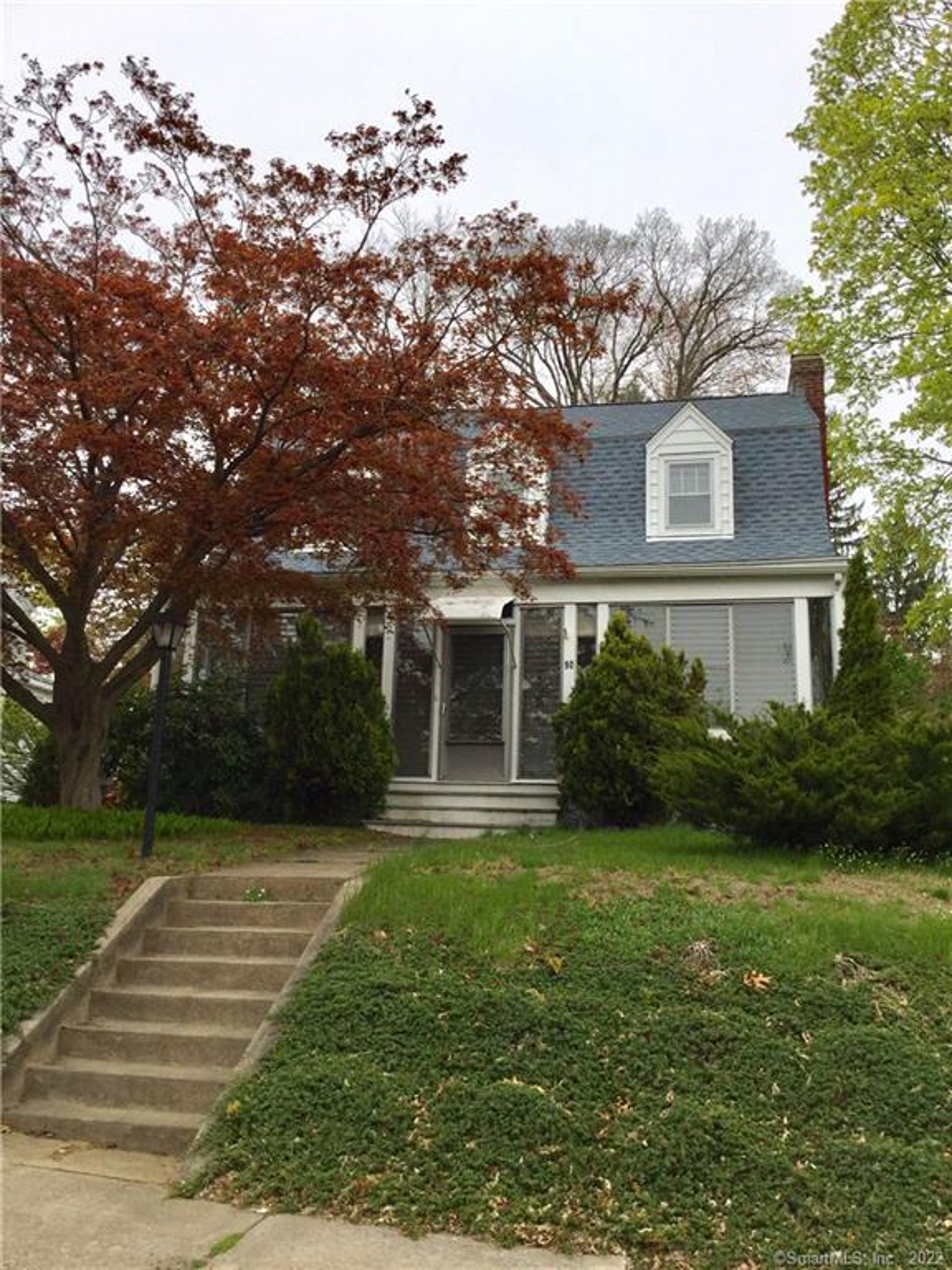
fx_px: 1137
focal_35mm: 31
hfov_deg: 45.4
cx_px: 476
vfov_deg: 58.4
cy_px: 635
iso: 25
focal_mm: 3.3
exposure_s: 1/314
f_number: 2.4
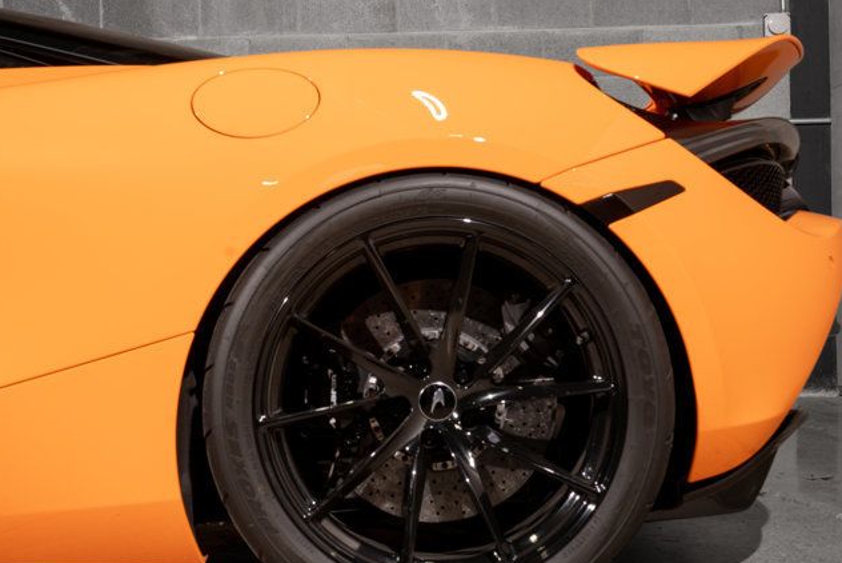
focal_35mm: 68
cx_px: 376
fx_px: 1591
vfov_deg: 20.0
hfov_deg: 29.6
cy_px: 265
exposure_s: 1/50
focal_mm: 42
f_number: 11
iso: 320
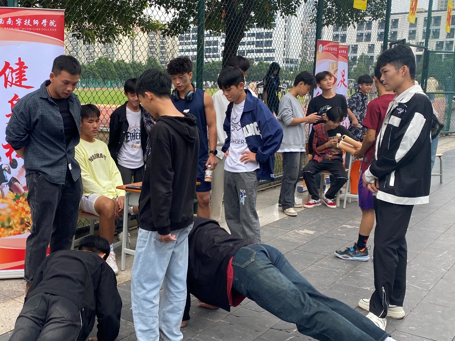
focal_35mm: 42
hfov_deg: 43.9
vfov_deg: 34.3
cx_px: 140
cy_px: 190
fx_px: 552
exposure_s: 1/527
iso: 32
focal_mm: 4.25
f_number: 1.8
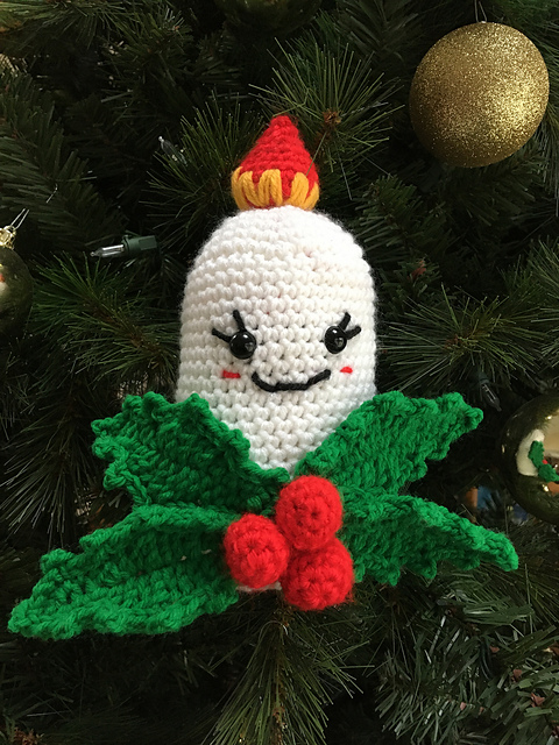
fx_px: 624
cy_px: 372
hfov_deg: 48.2
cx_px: 280
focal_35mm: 29
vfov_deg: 61.7
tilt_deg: -3.2
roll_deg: -2.8
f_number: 2.2
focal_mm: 4.15
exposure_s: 1/30
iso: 200
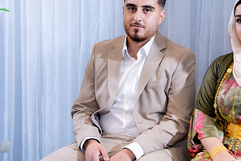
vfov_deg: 13.3
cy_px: 81
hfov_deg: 19.7
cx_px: 184
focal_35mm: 103
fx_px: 689
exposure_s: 1/250
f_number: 2.8
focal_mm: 58
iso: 800
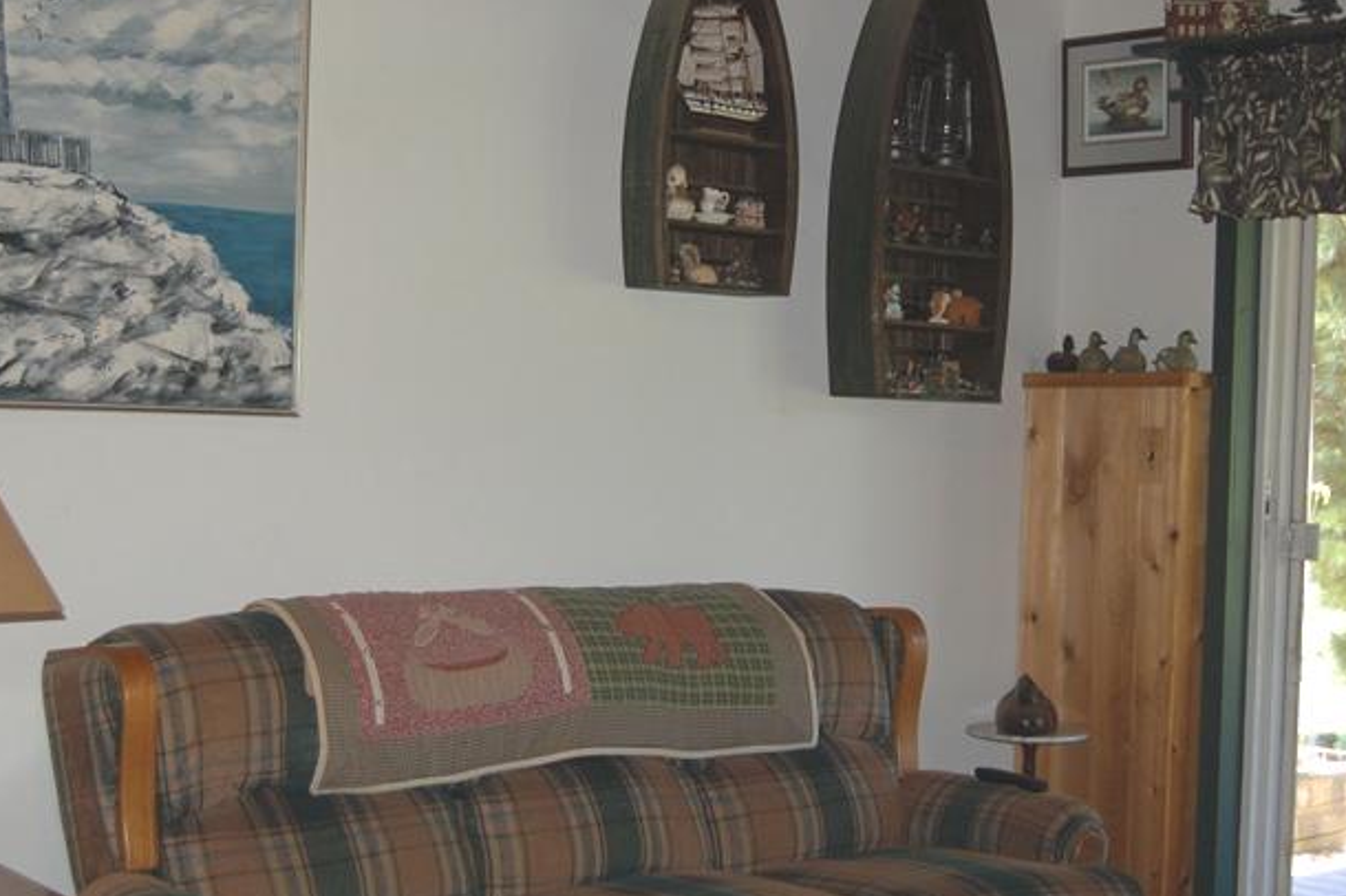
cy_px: 439
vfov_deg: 23.0
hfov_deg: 34.0
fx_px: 2205
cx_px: 662
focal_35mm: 59
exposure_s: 1/60
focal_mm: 30
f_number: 4.2
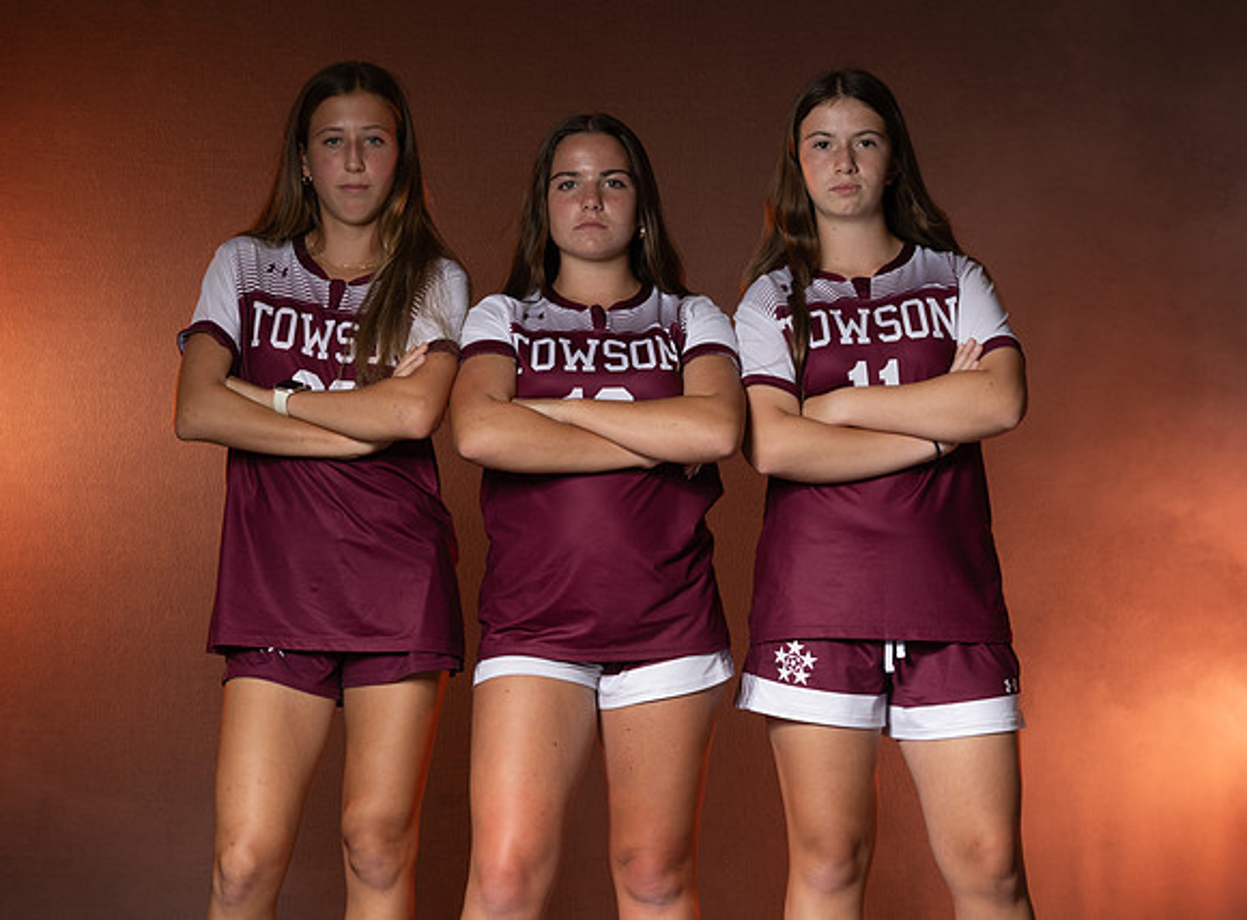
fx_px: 3957
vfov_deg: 13.3
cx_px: 456
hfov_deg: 17.9
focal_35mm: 110
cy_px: 367
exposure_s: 1/160
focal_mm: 85
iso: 80
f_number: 8
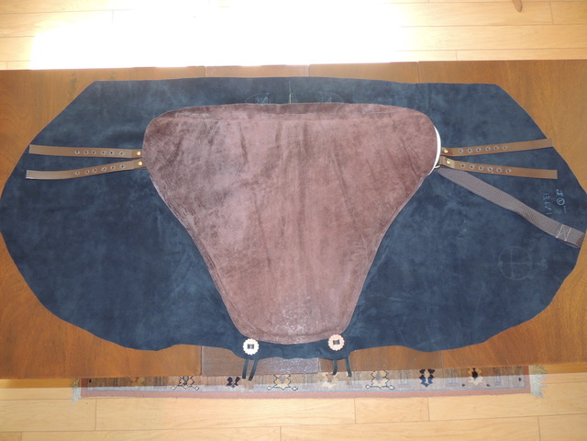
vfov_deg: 56.8
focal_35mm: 24
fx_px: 407
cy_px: 220
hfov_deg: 71.6
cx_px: 294
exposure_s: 1/30
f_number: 3
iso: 200
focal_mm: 4.3
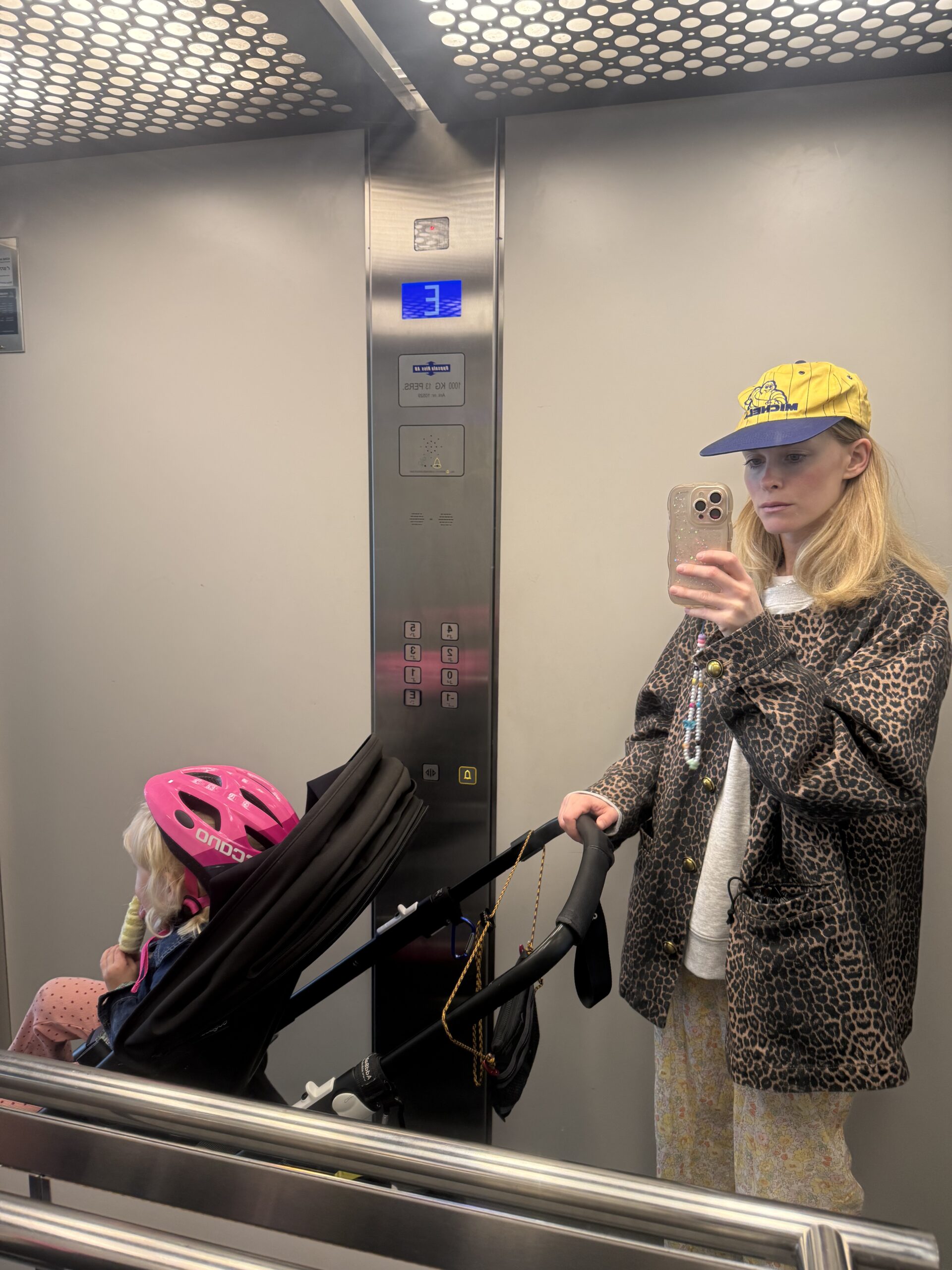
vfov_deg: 71.6
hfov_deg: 56.8
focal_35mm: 24
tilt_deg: -7.5
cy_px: 635
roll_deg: -1.6
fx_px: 880
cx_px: 476
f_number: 1.78
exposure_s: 1/50
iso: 125
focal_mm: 6.76
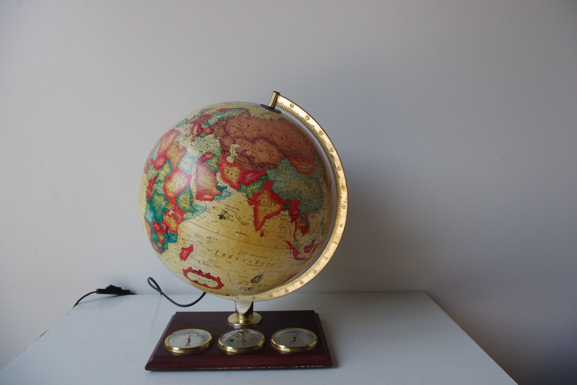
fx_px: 433
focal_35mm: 27
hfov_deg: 67.4
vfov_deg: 47.9
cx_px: 288
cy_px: 192
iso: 800
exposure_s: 1/250
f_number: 8
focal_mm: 18
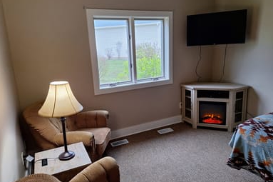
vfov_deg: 51.2
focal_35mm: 25
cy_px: 88
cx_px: 134
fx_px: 189
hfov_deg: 71.5
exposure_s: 1/40
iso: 125
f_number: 1.8
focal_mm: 5.54
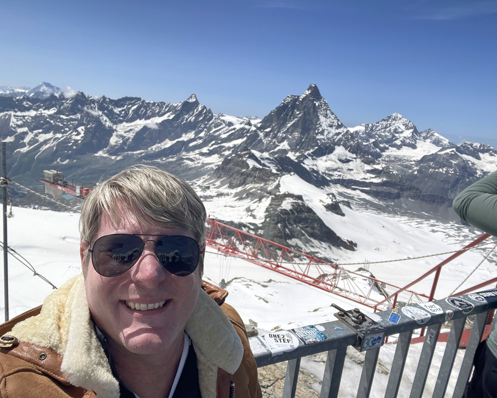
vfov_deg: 58.8
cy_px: 199
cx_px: 239
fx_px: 353
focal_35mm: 24
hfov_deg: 70.3
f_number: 2.2
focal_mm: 2.71
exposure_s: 1/1418
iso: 25
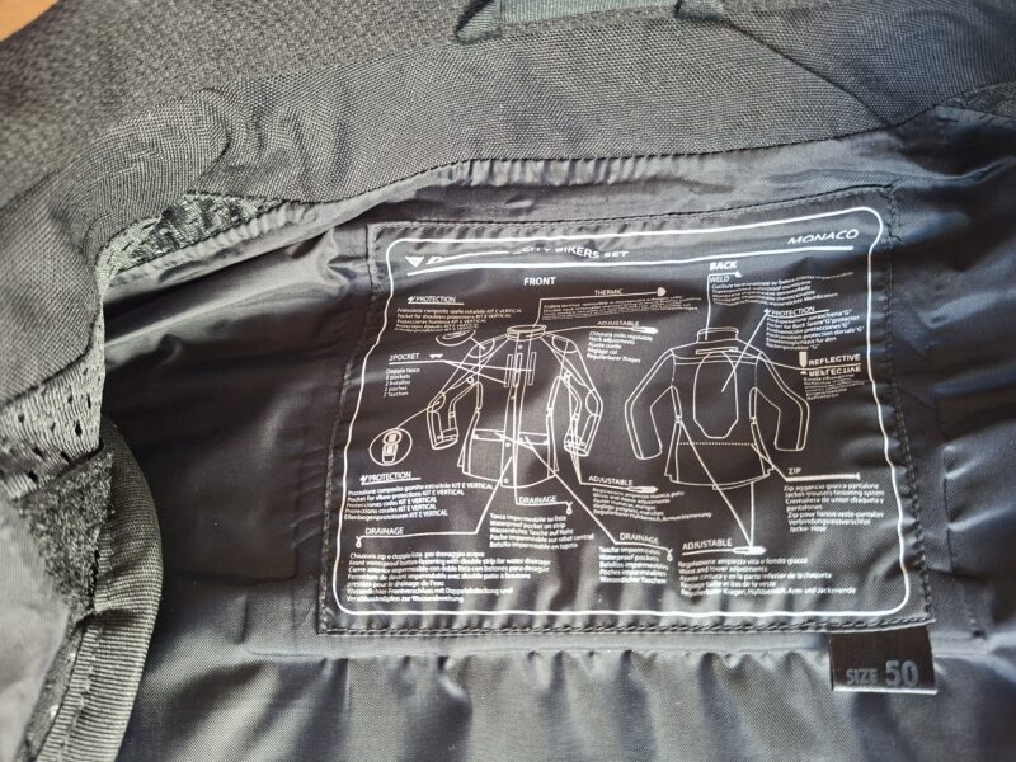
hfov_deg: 73.9
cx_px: 508
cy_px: 381
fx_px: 675
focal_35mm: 23
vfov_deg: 58.9
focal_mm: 5.54
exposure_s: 1/33
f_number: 1.8
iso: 250
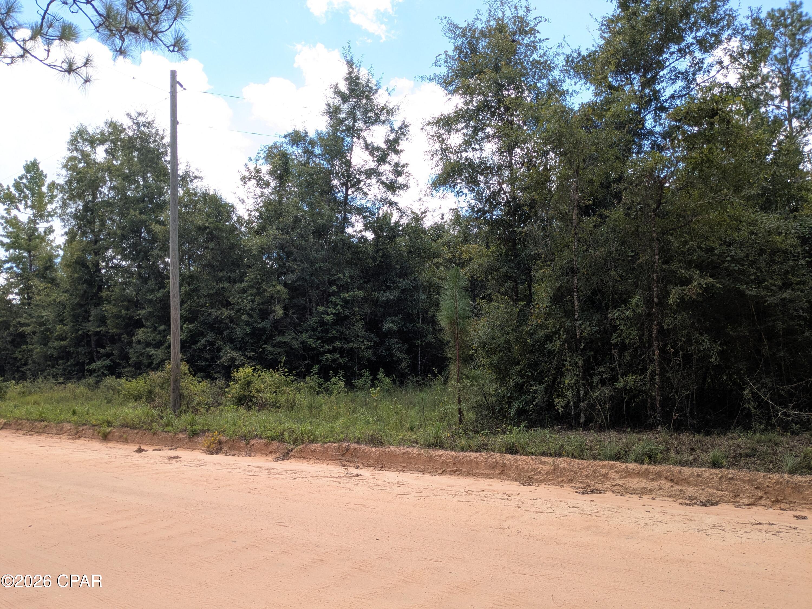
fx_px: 633
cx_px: 406
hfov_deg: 65.3
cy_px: 304
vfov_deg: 51.4
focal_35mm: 27
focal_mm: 4.38
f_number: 1.73
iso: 50
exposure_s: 1/779
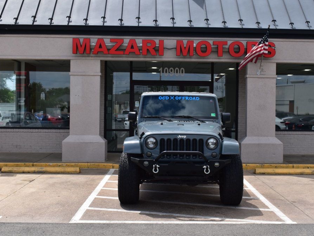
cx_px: 174
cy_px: 120
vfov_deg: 27.5
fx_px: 481
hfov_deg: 36.1
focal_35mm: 53
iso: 360
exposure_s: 1/500
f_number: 11
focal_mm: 32
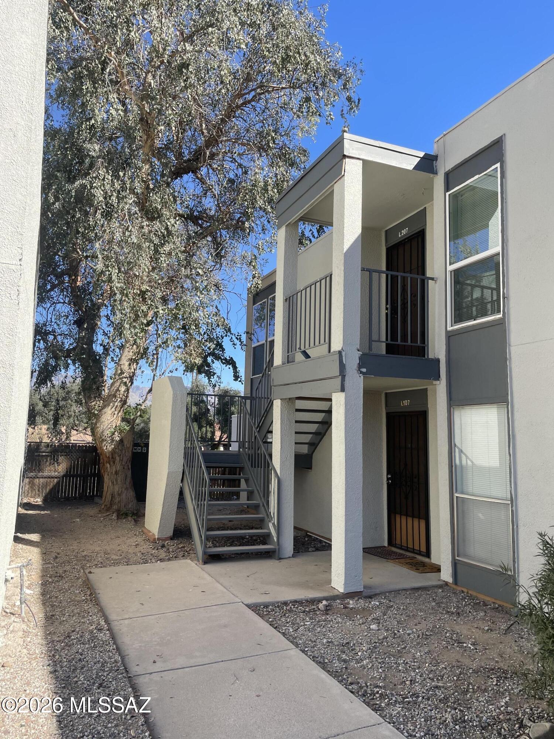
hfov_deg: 53.1
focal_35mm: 26
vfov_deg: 67.3
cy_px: 370
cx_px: 277
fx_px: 555
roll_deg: -1.7
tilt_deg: +7.1
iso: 32
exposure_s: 1/1366
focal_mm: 4.2
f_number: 1.6
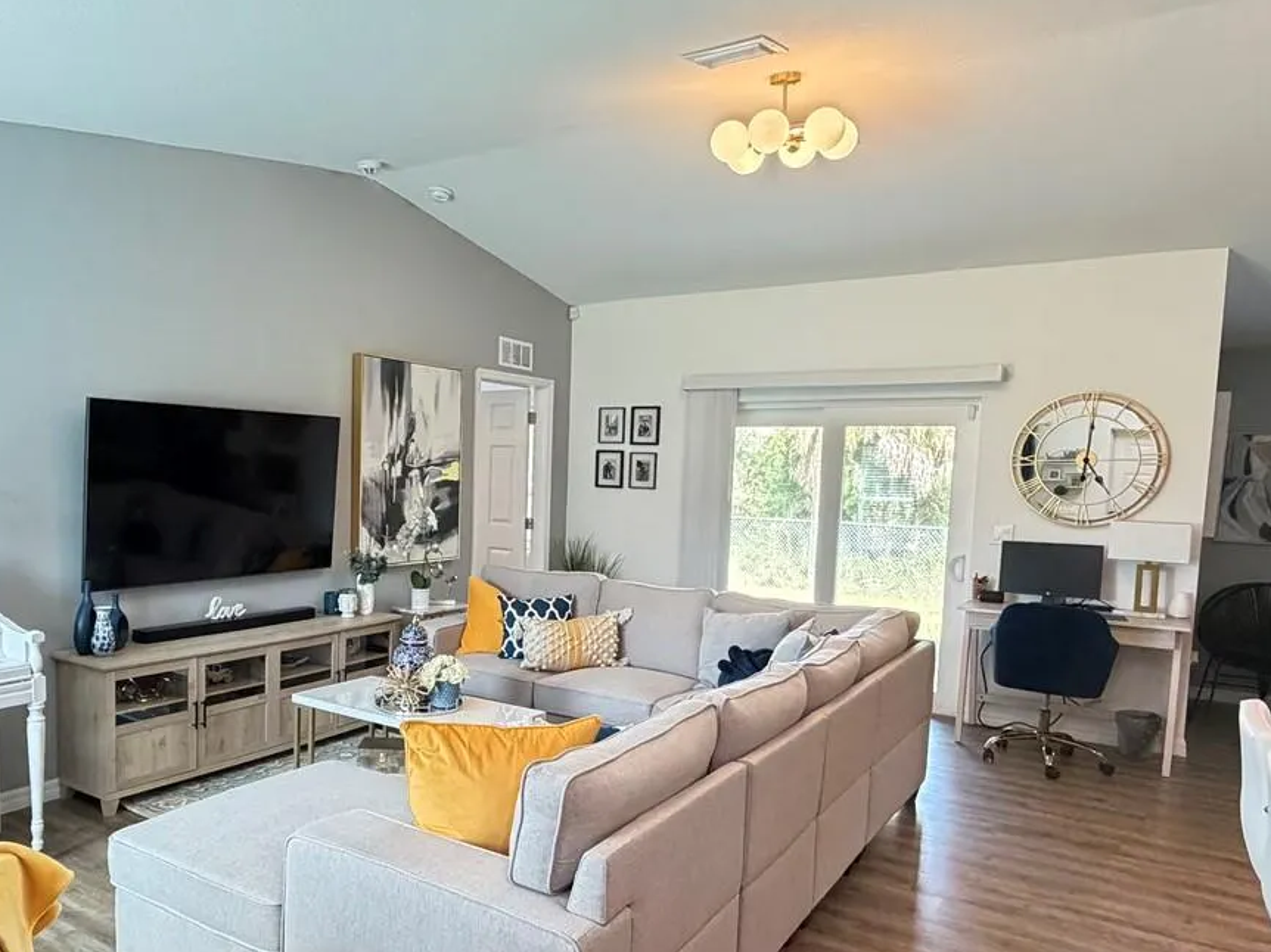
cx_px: 518
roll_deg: -1.2
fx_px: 954
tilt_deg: -5.6
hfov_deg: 66.8
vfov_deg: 52.8
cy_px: 553
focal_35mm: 26
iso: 500
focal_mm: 2.22
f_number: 2.2
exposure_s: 1/60
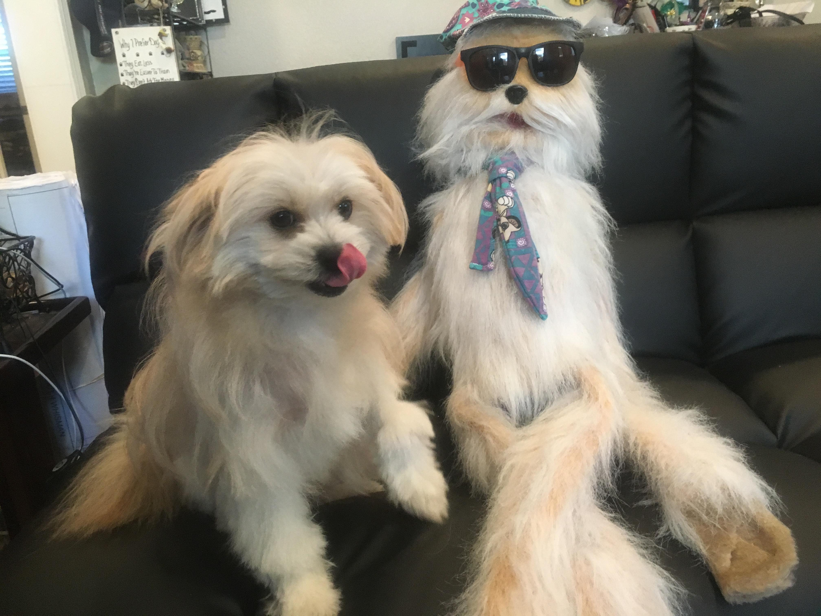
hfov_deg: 61.7
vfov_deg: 48.2
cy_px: 308
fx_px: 688
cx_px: 410
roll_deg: +1.8
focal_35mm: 29
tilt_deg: -16.6
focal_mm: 4.15
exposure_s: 1/30
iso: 200
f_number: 2.2
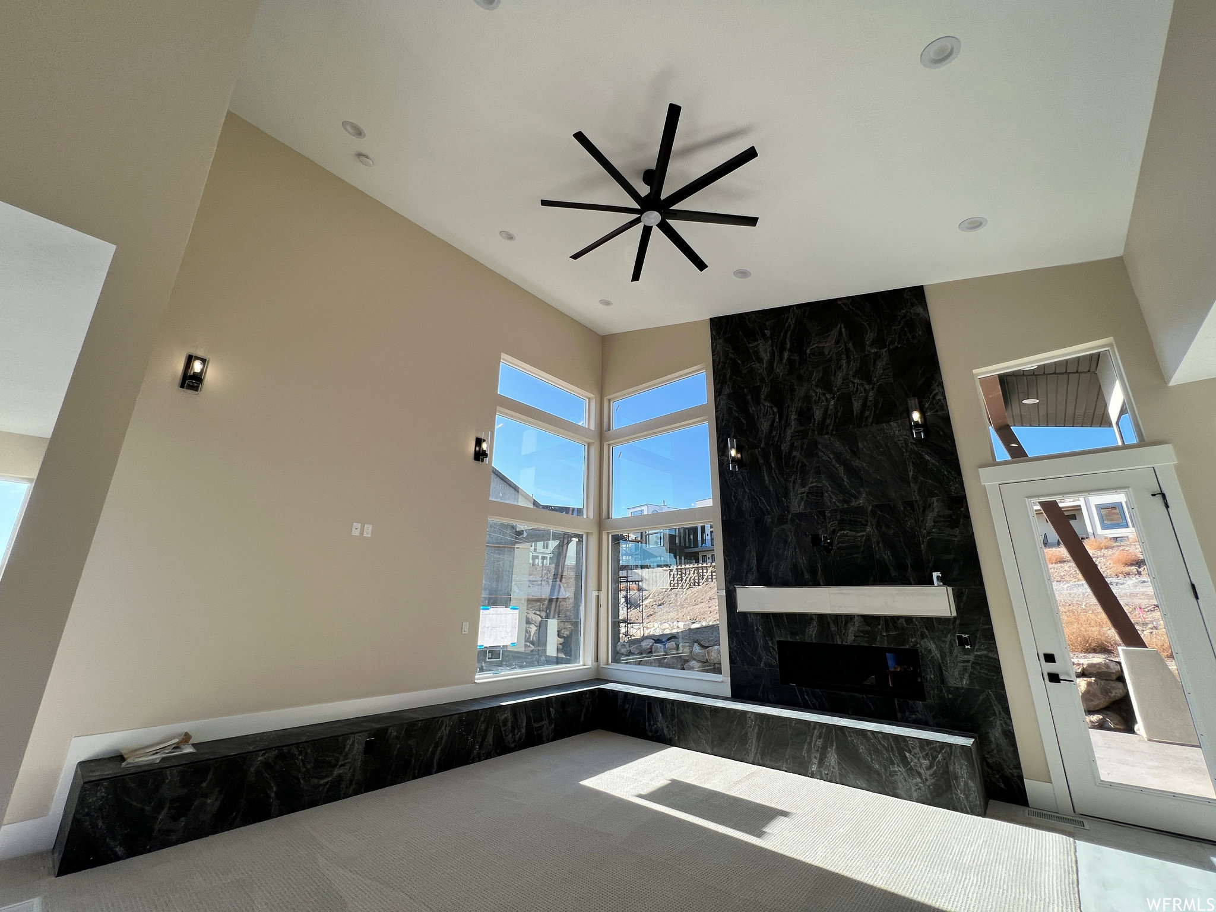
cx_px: 608
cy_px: 456
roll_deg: +1.4
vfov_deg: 89.9
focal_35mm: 13
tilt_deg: +17.0
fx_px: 457
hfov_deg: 106.2
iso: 32
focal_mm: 1.57
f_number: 1.8
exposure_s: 1/457
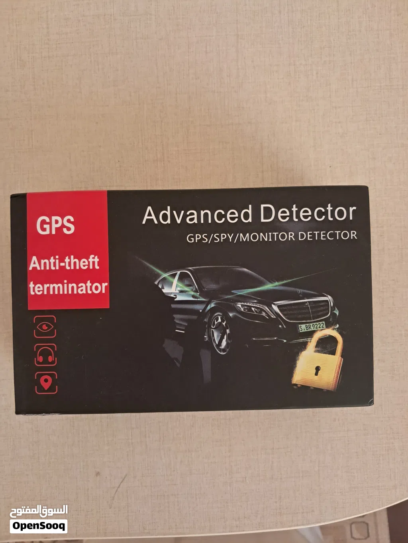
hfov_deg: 51.4
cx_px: 204
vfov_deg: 65.3
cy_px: 272
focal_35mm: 27
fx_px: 424
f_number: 1.8
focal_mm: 4
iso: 500
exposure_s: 1/33
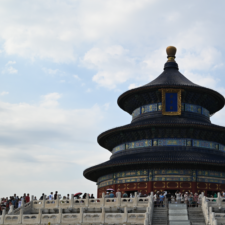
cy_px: 113
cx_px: 167
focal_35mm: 64
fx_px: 471
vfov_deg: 26.9
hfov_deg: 26.6
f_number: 7.1
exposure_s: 1/400
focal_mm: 50
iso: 100
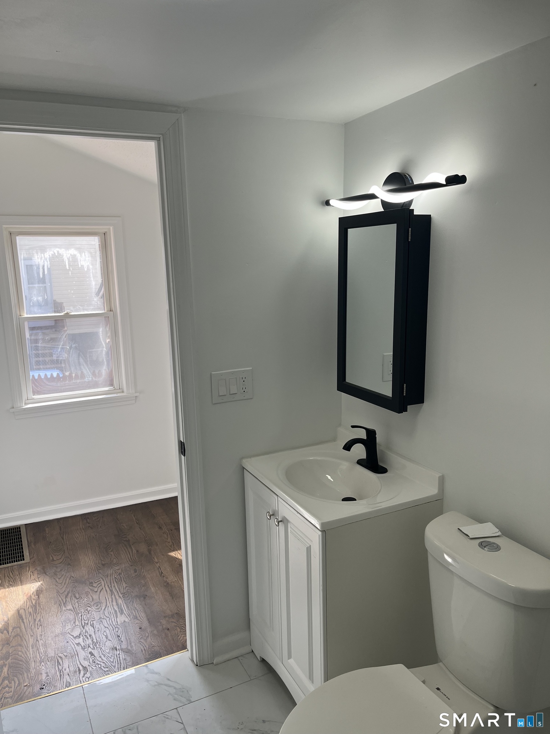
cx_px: 275
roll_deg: +2.6
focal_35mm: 26
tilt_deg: -10.8
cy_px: 367
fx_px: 551
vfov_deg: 67.3
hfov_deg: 53.1
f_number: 1.6
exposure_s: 1/232
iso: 40
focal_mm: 5.1
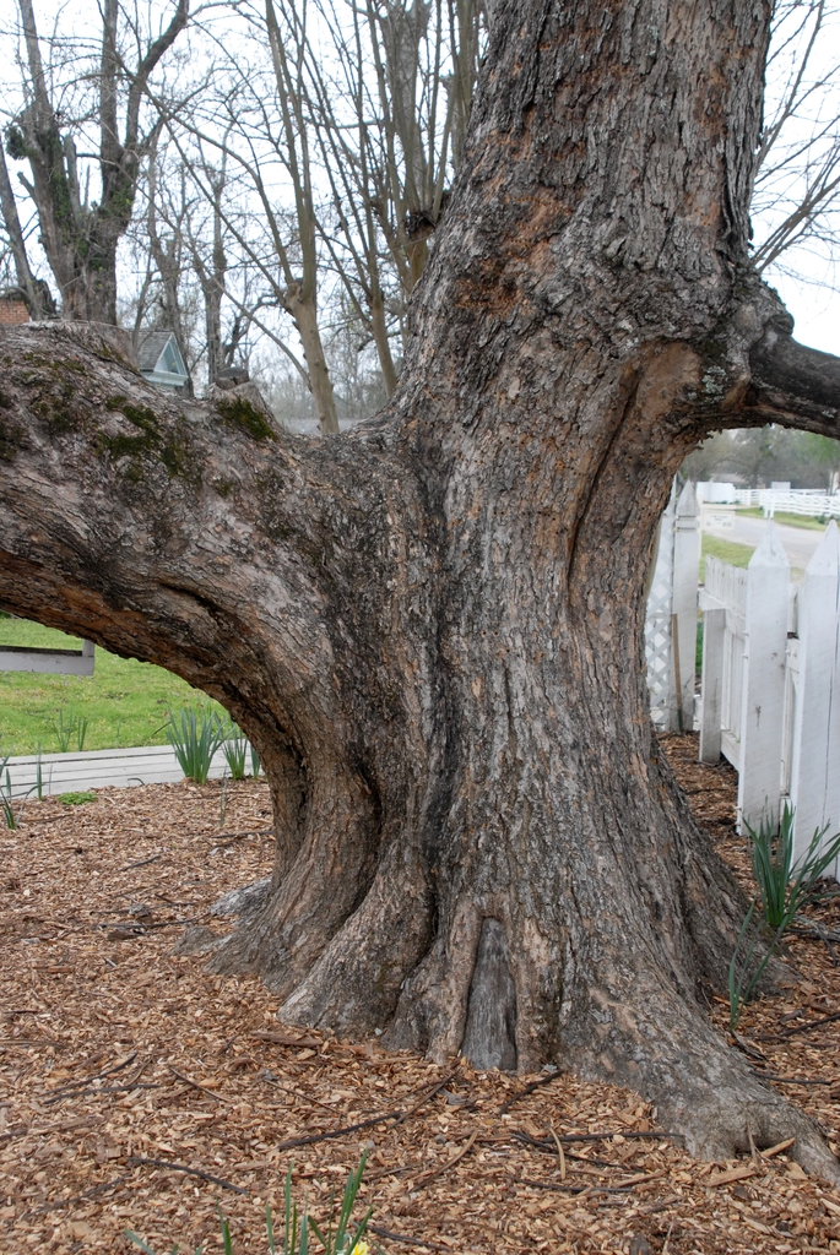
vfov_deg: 41.1
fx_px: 1676
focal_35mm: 48
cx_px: 420
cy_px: 628
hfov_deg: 28.1
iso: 400
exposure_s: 1/160
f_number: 6.3
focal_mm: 32
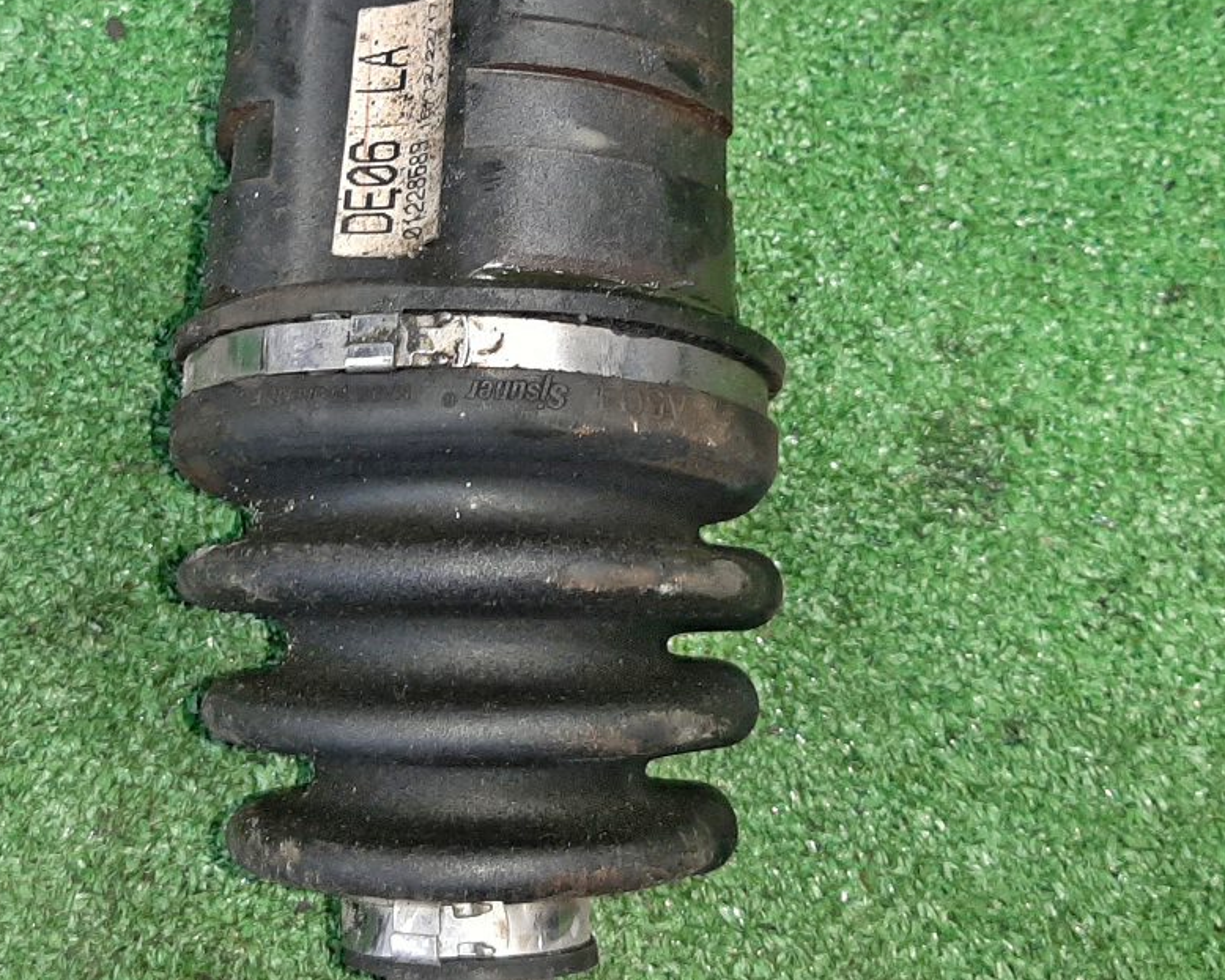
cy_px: 254
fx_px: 1704
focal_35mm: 47
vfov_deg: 31.5
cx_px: 471
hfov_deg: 39.3
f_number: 1.7
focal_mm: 3.93
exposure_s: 1/50
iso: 246
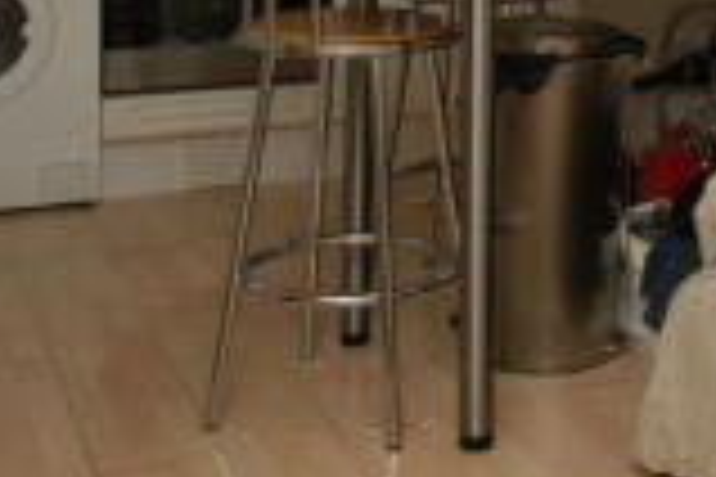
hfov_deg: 22.5
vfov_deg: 15.7
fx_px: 1611
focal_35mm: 81
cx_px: 923
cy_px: -200
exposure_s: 1/60
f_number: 8
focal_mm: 18
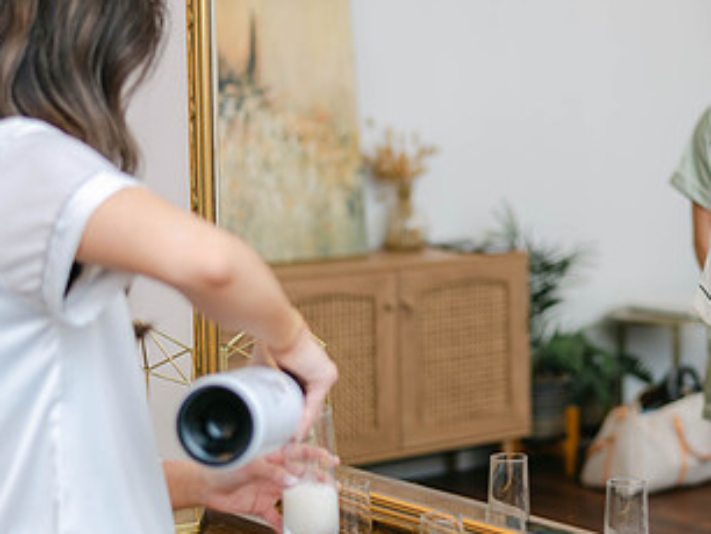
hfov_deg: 21.4
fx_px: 1871
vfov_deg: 16.3
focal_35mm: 91
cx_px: 511
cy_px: 248
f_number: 2
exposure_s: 1/60
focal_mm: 50
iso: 100
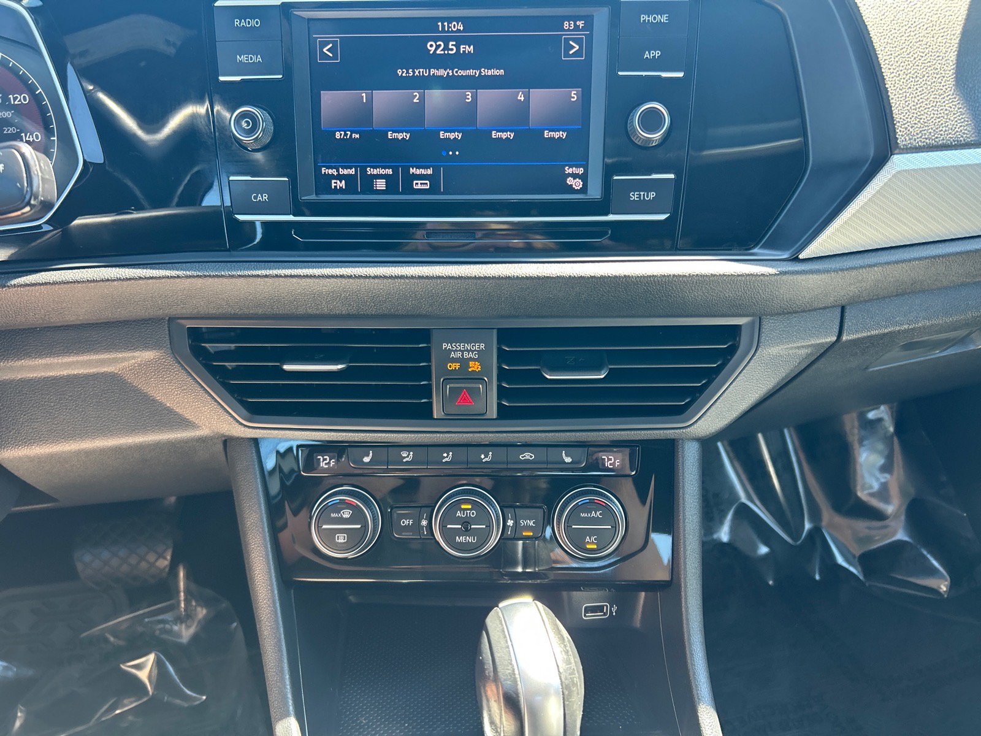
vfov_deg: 53.1
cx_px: 490
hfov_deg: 67.3
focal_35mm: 26
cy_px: 368
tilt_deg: -27.9
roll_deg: -0.3
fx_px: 737
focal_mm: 5.7
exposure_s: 1/121
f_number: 1.5
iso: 100
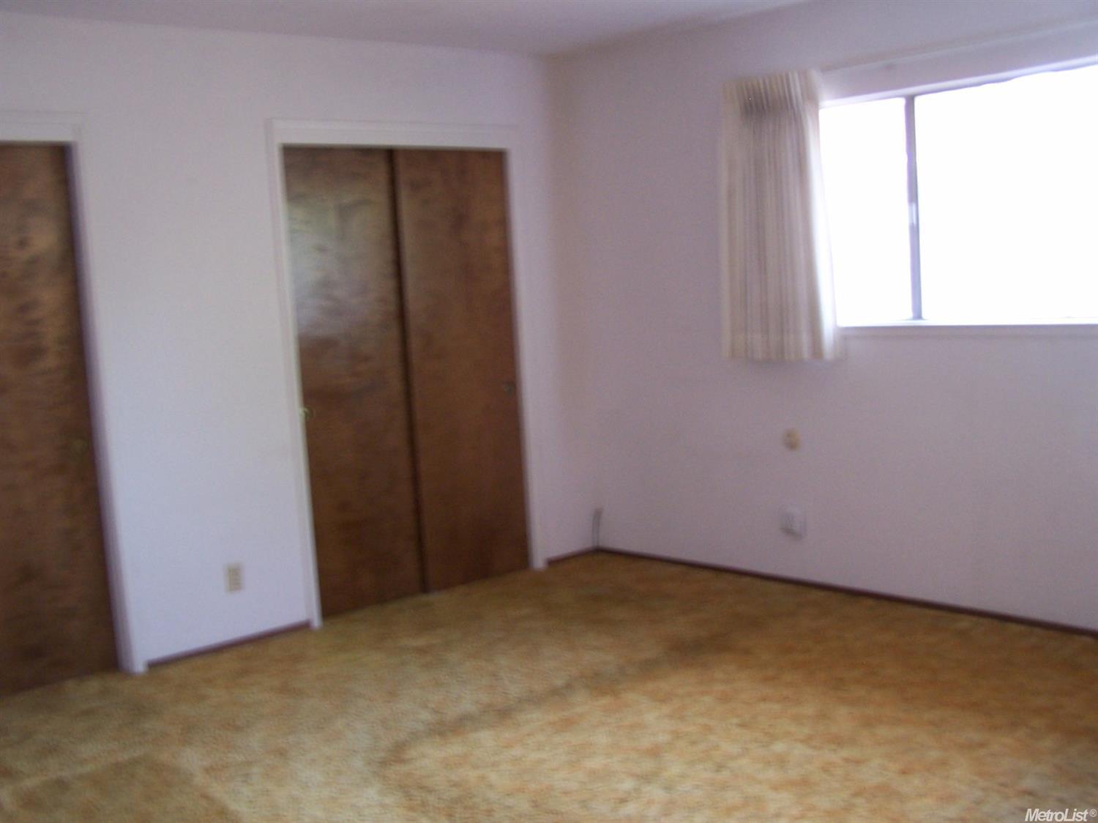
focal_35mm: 38
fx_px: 1205
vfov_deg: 37.7
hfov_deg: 49.0
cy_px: 412
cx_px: 549
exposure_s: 1/8
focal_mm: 6.3
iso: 140
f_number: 2.8
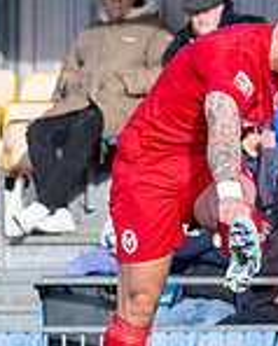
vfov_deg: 1.2
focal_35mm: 1581
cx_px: 441
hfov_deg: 1.0
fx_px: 16210
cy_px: 221
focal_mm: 150
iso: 400
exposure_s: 1/2500
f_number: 4
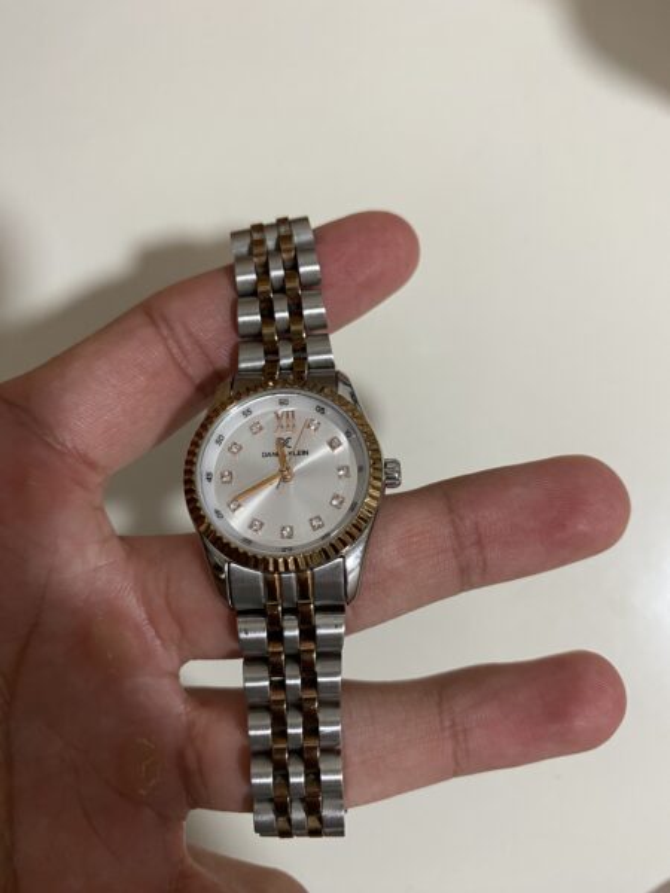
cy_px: 446
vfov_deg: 69.4
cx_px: 335
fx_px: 645
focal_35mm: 25
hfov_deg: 54.9
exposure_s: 1/50
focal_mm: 4.25
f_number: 1.8
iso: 125
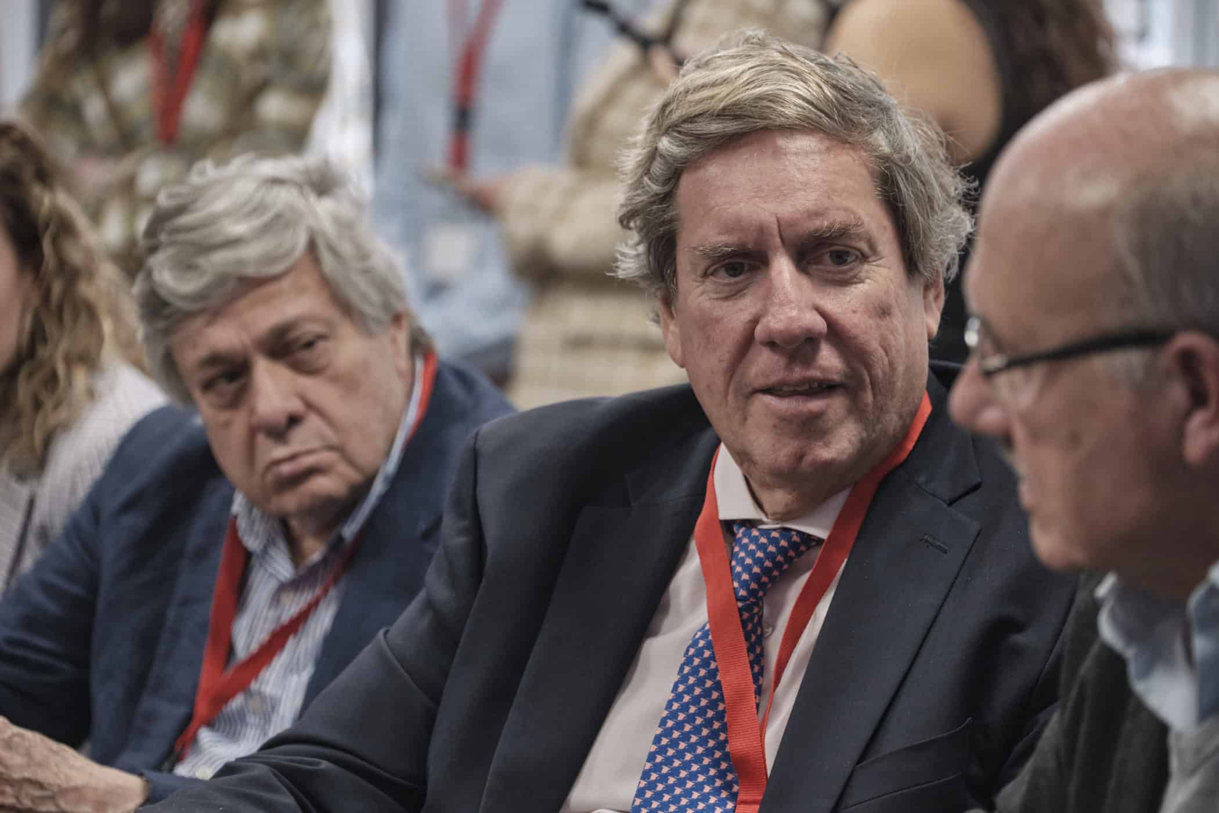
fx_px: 5383
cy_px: 406
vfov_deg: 8.6
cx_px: 610
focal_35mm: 159
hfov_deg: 12.9
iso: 1000
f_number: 2.8
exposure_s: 1/160
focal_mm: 106
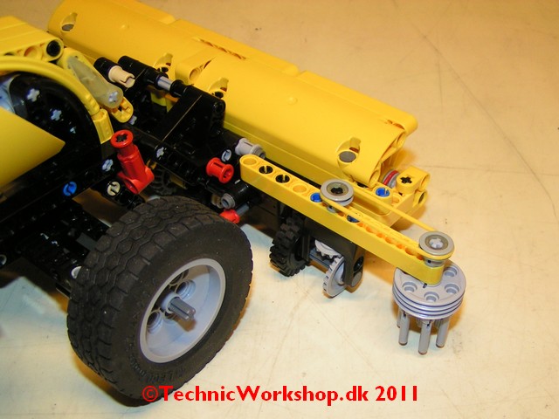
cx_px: 280
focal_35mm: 38
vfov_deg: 37.7
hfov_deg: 49.0
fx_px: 614
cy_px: 210
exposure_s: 1/40
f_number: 2.8
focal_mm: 5.8
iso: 100
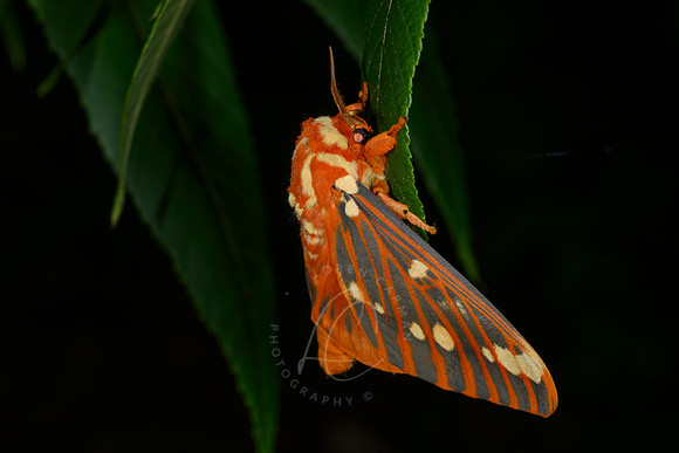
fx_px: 2228
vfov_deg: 11.6
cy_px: 255
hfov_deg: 17.3
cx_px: 340
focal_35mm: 118
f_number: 18
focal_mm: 105
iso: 64
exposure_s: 1/250
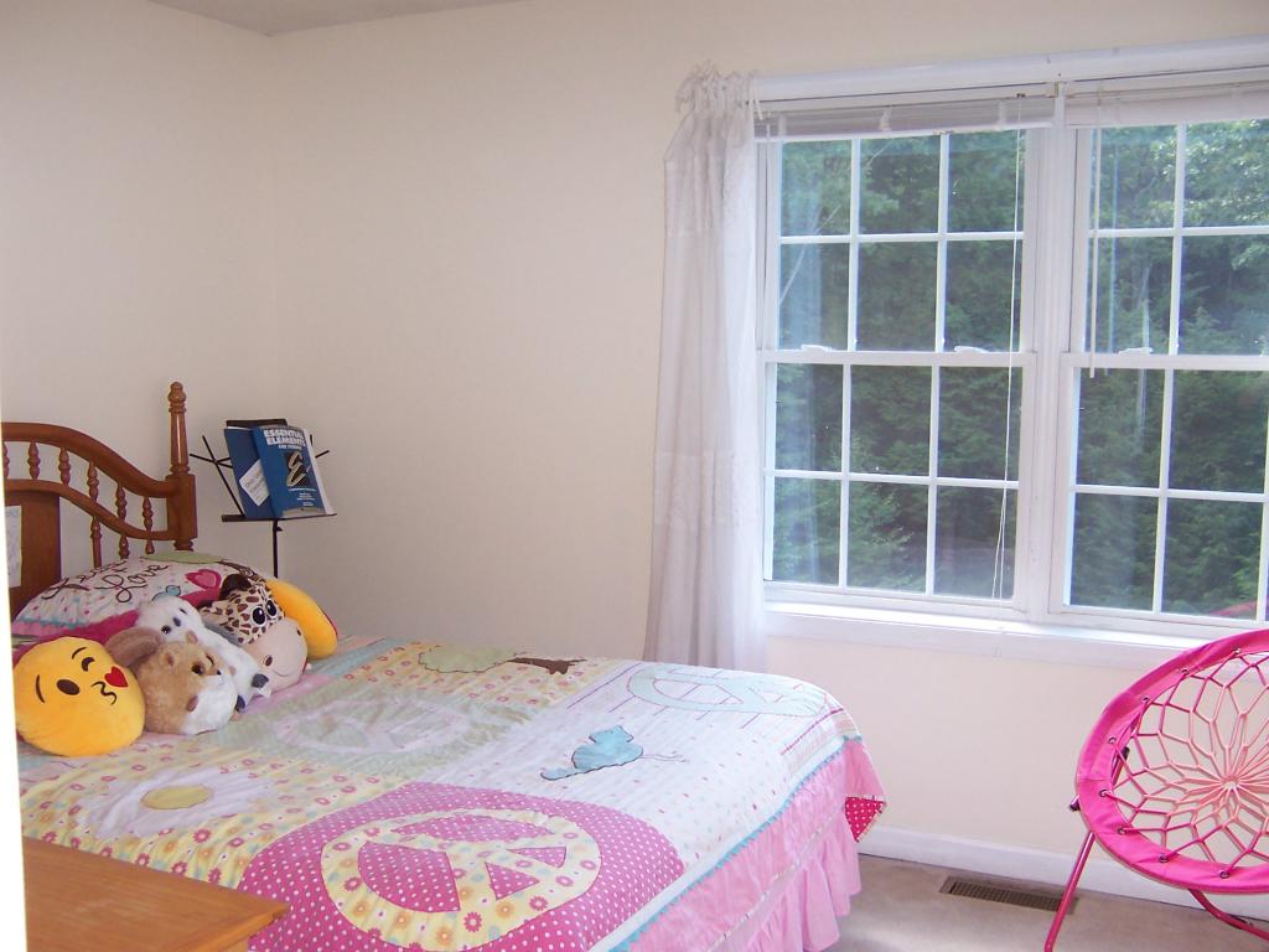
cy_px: 476
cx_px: 634
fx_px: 1320
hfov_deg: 51.4
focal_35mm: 36
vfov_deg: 39.7
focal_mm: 5.6
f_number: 2.8
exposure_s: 1/60
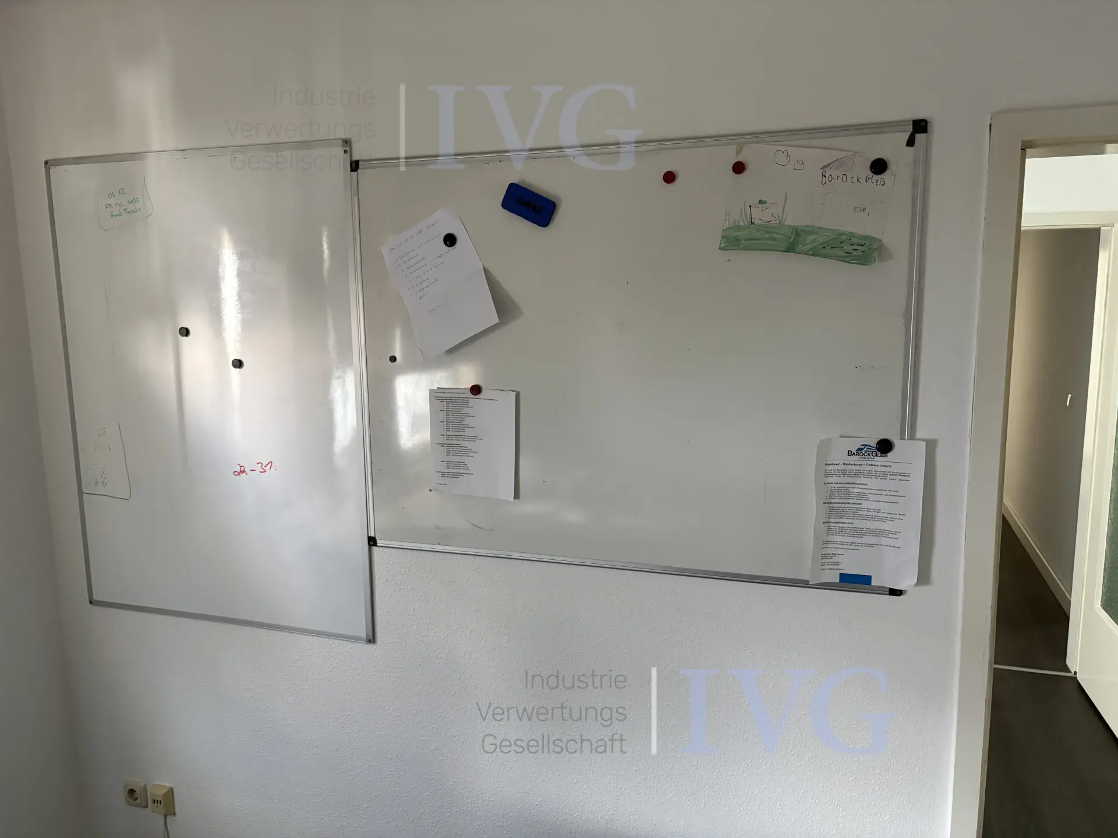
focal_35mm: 26
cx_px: 559
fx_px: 840
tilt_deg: -8.4
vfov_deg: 53.1
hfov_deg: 67.3
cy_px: 419
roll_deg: +0.7
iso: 400
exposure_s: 1/60
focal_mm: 5.96
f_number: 1.6
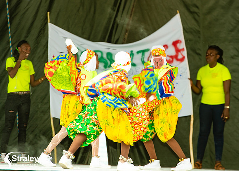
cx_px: 130
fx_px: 2194
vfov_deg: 4.5
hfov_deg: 6.2
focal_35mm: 323
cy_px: 73
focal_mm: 195
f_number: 5.6
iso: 160
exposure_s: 1/160
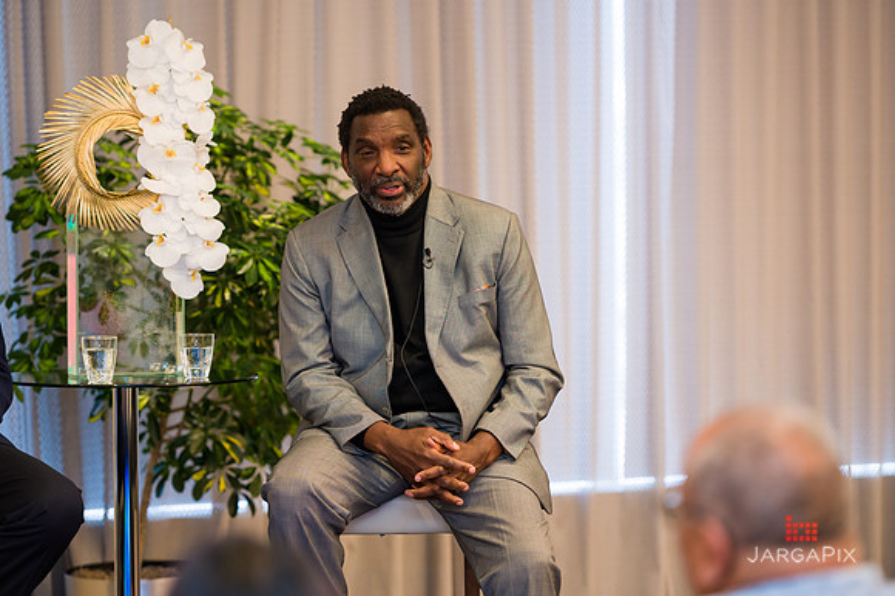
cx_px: 448
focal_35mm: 140
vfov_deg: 9.8
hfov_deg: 14.7
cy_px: 298
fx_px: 3478
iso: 800
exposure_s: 1/200
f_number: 3.2
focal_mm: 140
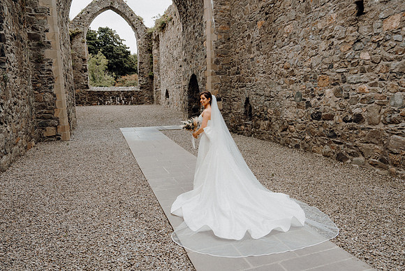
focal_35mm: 26
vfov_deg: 49.7
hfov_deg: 69.5
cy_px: 136
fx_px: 292
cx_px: 202
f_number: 3.5
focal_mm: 24
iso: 125
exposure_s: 1/160
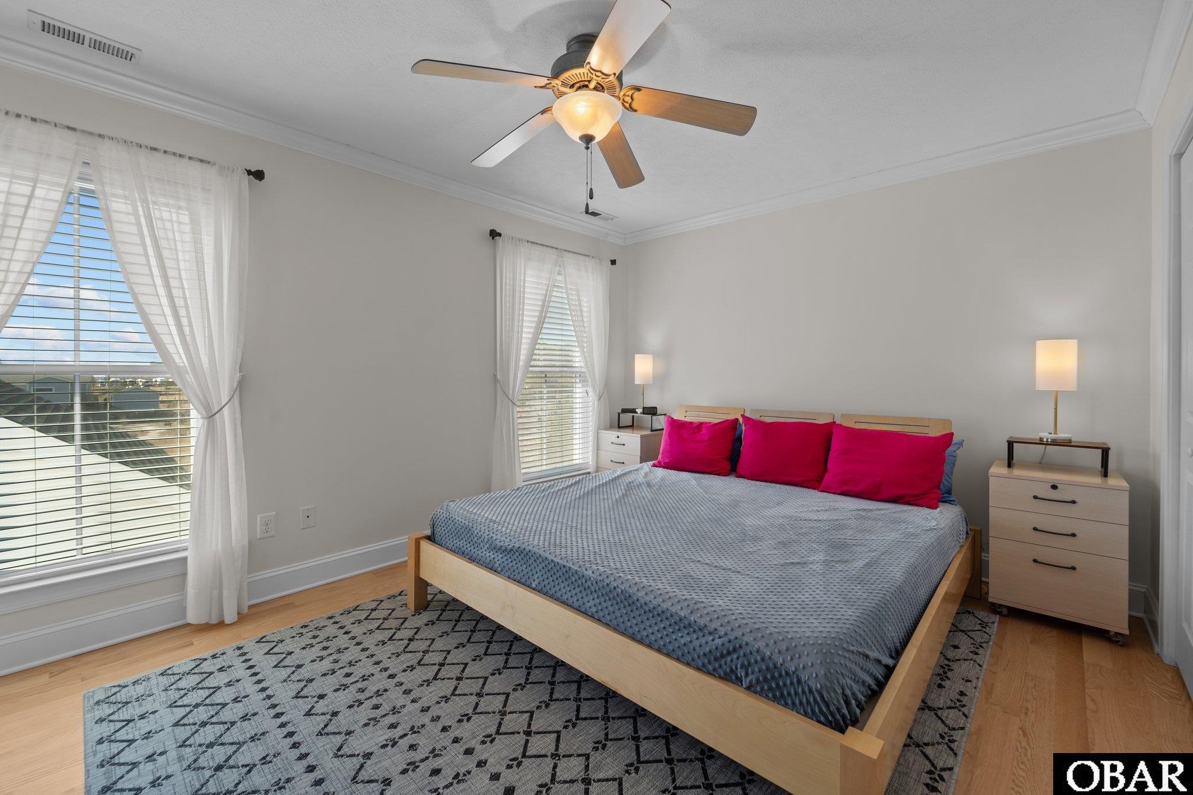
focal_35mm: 14
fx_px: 464
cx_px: 596
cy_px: 398
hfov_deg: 104.3
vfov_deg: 81.2
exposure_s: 1/10
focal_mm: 14
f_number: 8
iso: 100
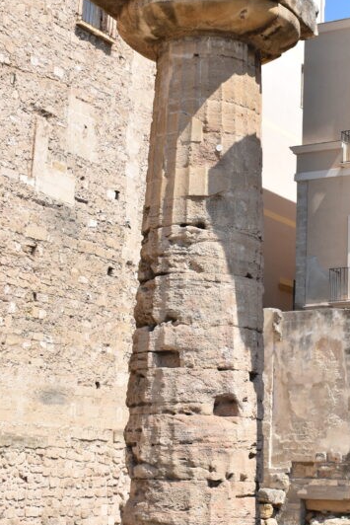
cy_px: 271
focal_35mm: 78
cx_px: 301
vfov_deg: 26.0
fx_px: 1136
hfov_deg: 17.3
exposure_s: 1/400
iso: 200
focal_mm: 27
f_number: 10
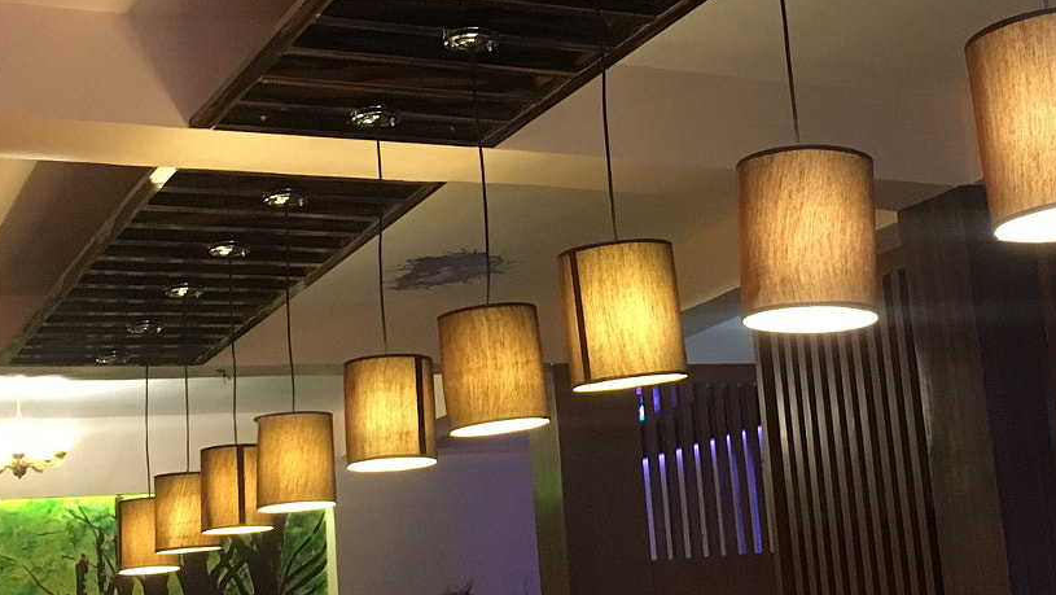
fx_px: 1737
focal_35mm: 62
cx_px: 675
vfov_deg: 19.4
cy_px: 233
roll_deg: +5.5
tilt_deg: +14.3
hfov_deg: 33.6
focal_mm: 4.15
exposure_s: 1/17
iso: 250
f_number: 2.2
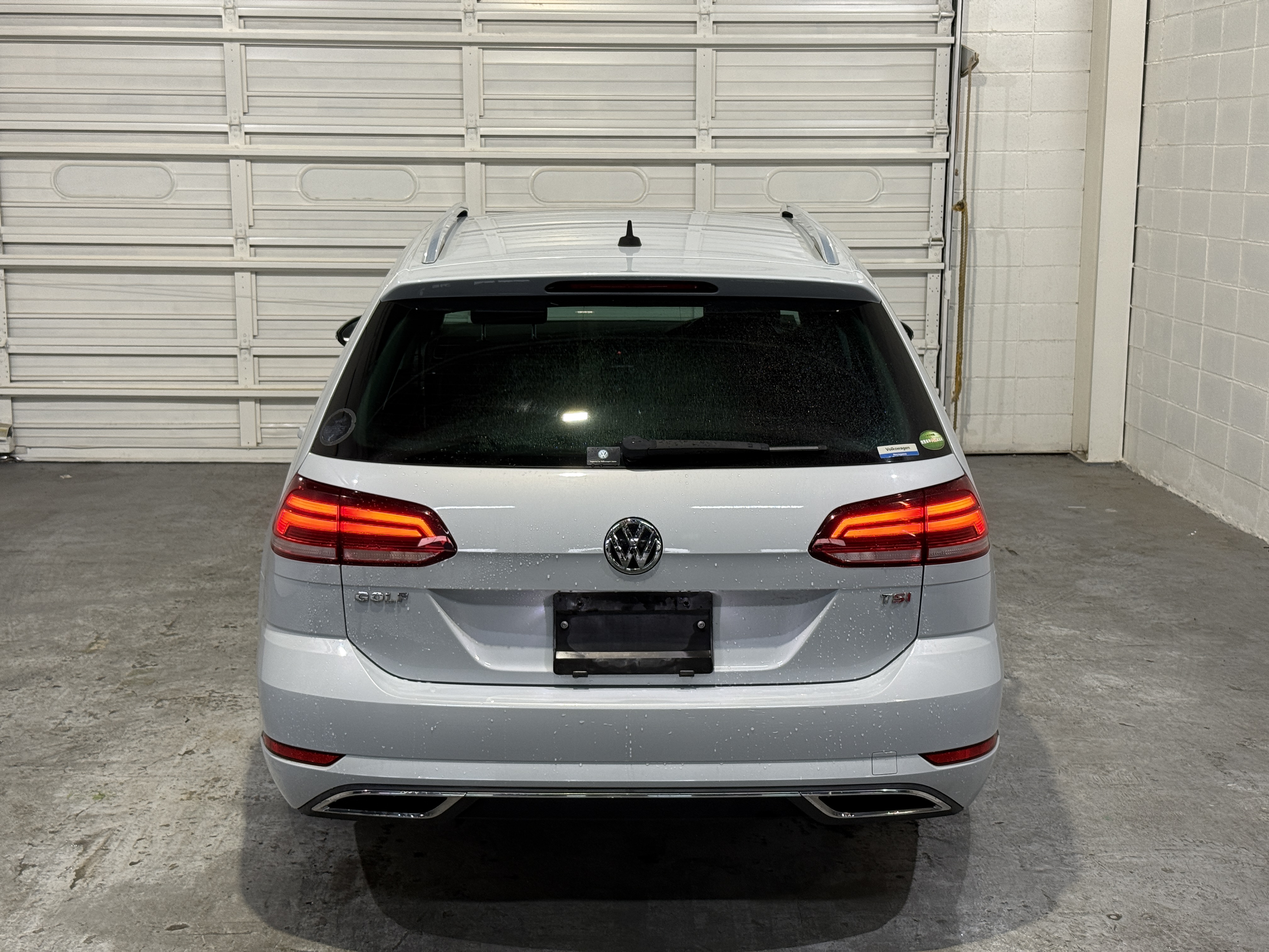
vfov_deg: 30.3
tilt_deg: -9.7
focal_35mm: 48
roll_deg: -0.3
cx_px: 634
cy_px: 476
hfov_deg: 39.7
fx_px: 1760
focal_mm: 6.76
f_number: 1.78
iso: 80
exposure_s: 1/60
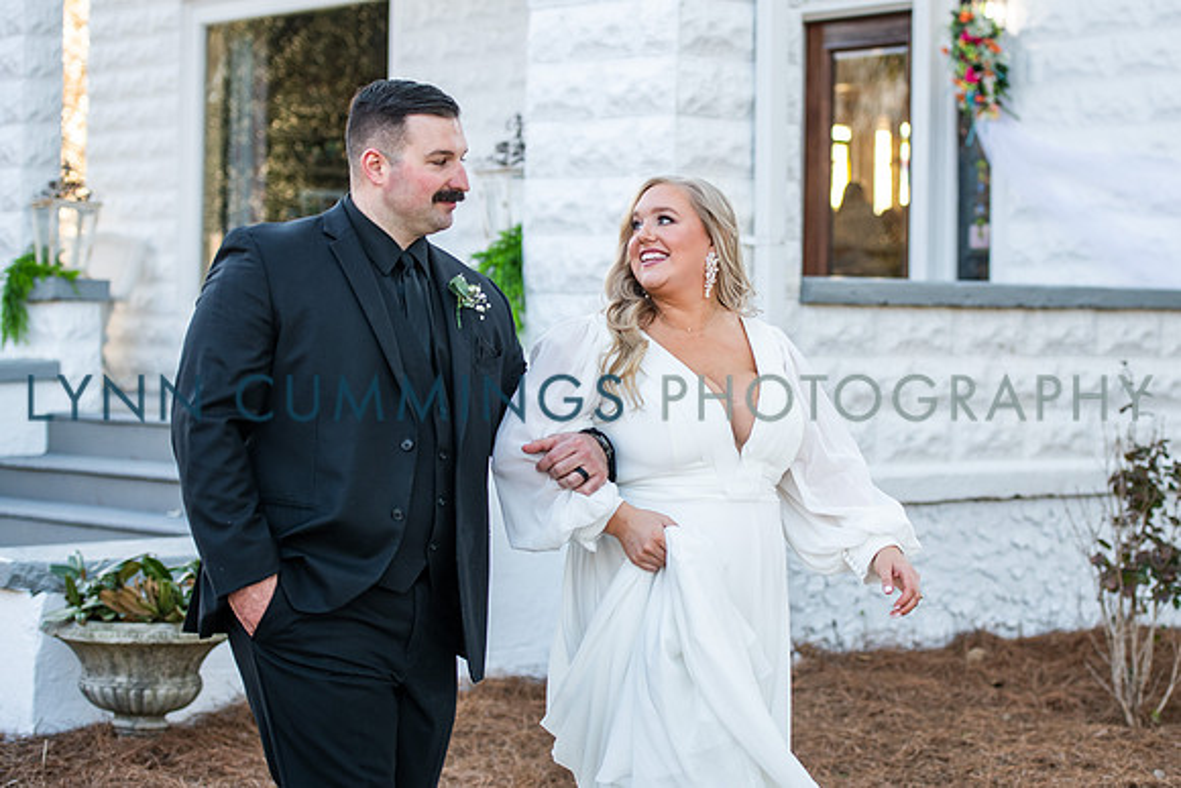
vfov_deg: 16.5
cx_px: 697
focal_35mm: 83
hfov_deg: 24.5
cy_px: 394
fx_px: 2711
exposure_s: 1/400
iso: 200
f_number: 3.2
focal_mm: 70
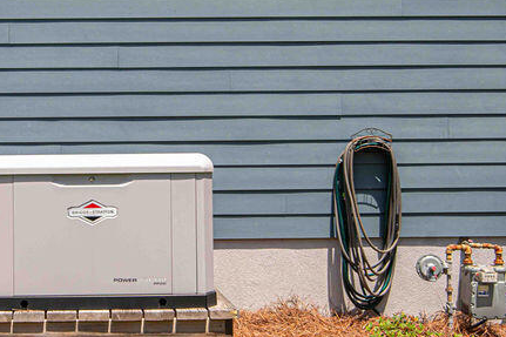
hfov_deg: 30.6
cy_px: 149
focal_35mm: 64
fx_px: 899
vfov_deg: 21.2
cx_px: 99
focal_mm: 26
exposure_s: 1/640
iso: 320
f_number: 8
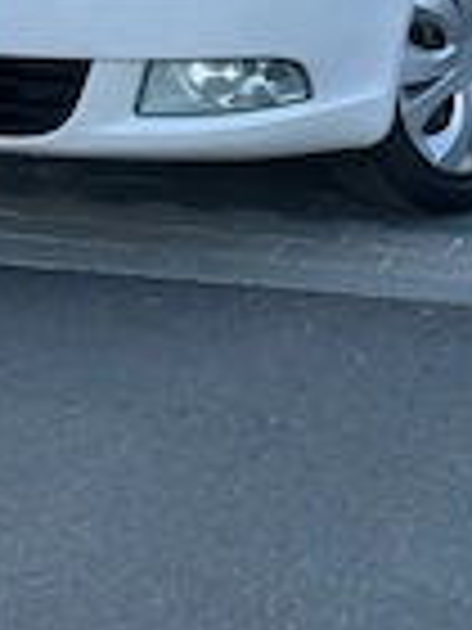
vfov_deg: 13.8
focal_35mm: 137
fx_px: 2491
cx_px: 261
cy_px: -230
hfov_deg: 10.8
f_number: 1.78
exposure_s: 1/1323
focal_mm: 6.86
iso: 64
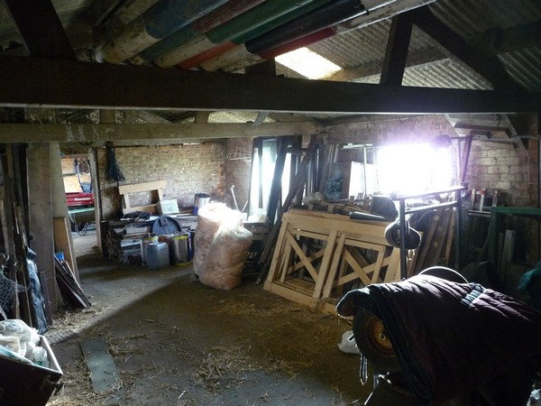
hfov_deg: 63.4
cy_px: 203
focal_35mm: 28
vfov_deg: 49.7
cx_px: 270
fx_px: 438
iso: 400
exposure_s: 1/8
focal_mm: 4.7
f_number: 3.3
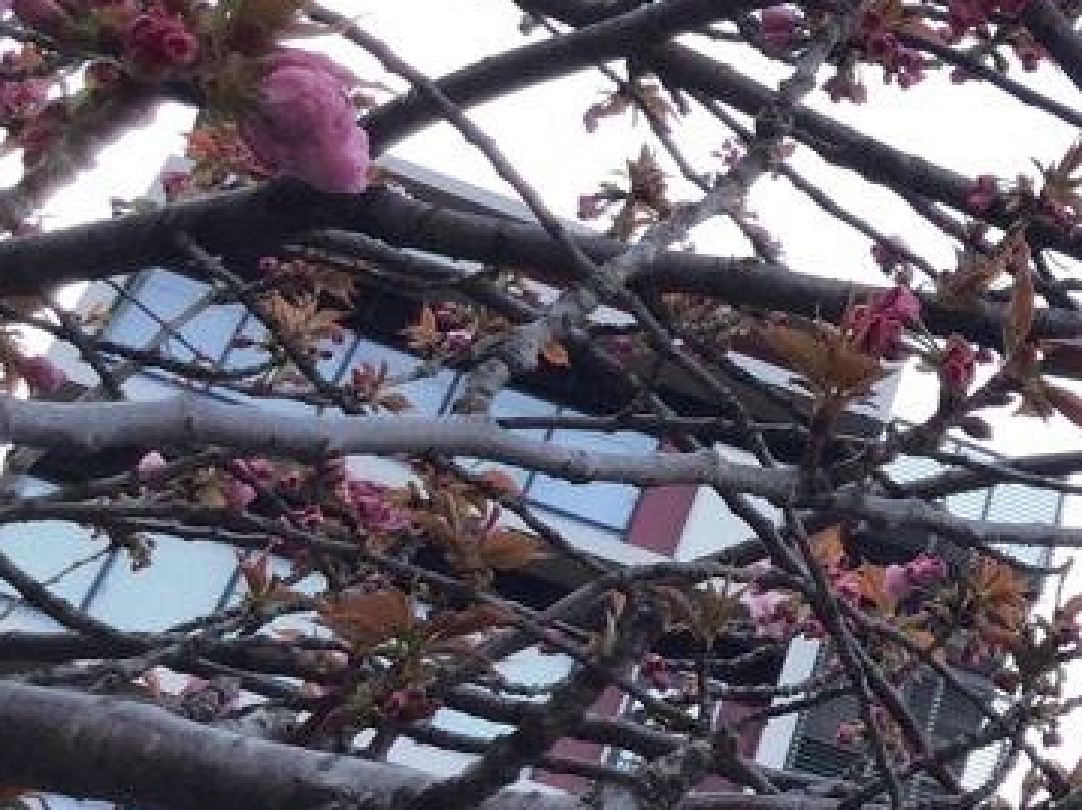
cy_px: 212
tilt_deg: +53.5
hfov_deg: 16.6
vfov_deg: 14.2
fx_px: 3249
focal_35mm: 104
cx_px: 1780
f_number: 2.4
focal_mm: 3.3
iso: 25
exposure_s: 1/332
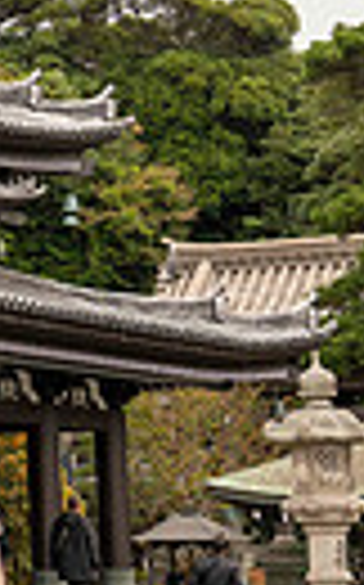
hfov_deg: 7.3
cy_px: 178
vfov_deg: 13.1
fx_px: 2545
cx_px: -732
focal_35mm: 160
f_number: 5.6
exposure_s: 1/125
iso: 64
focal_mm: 35
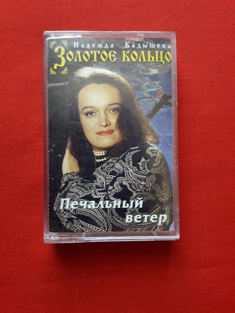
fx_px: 253
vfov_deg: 63.4
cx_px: 118
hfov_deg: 49.7
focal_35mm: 28
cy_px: 156
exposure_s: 1/33
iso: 200
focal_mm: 3.7
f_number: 1.9
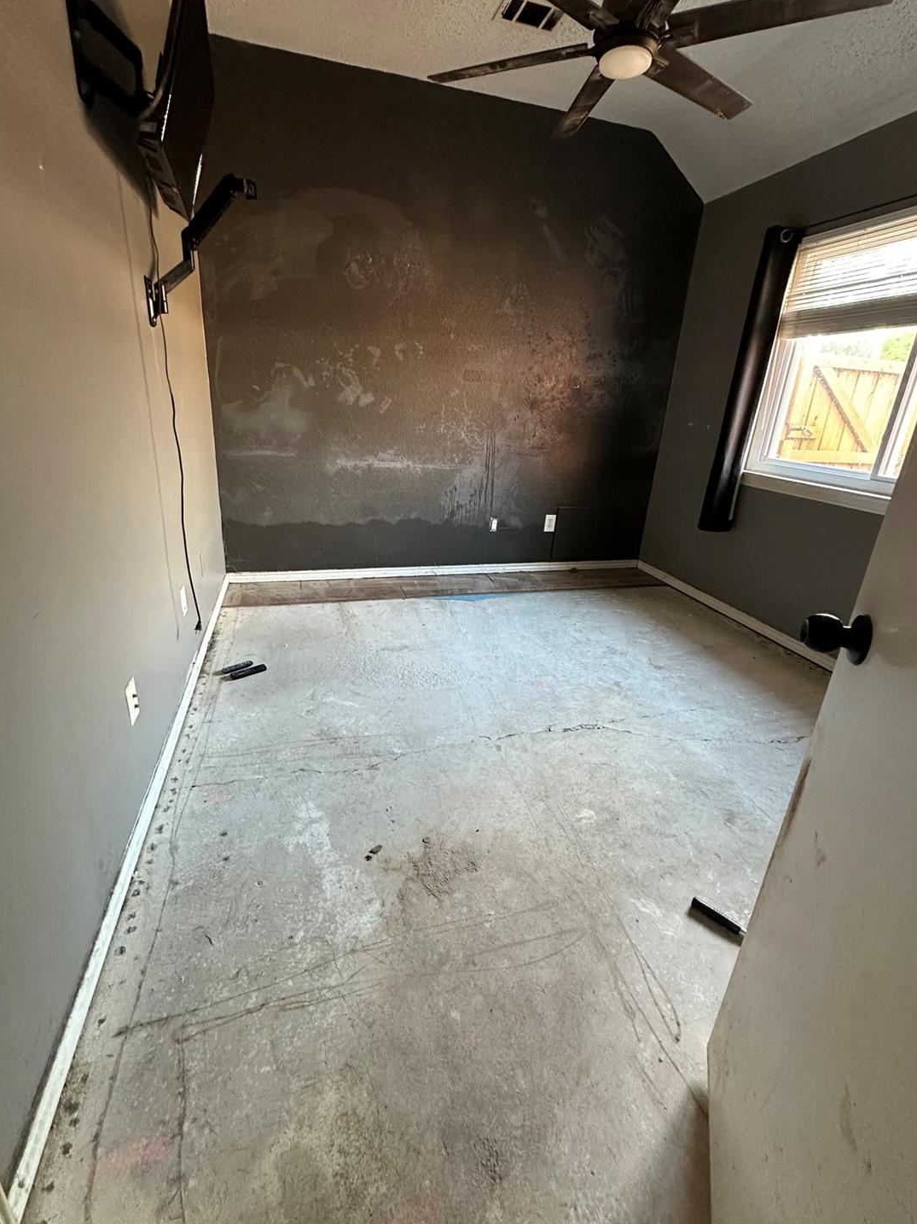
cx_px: 441
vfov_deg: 98.1
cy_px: 582
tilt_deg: -19.3
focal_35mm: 15
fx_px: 530
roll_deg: -3.9
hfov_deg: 81.7
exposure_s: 1/60
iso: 500
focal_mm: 2.22
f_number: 2.2
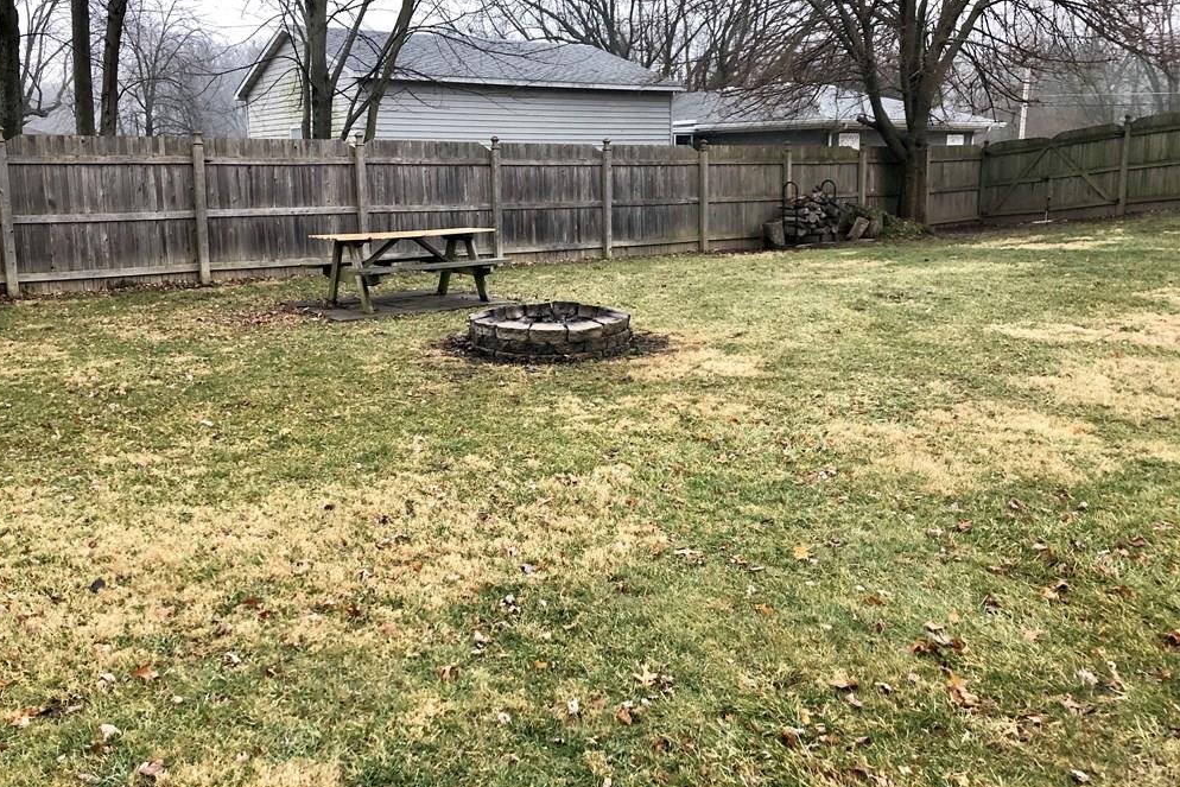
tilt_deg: -10.9
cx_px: 573
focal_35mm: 30
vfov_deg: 43.5
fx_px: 983
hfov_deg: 61.9
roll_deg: +0.6
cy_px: 338
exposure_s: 1/15
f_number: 1.8
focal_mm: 3.99
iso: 64
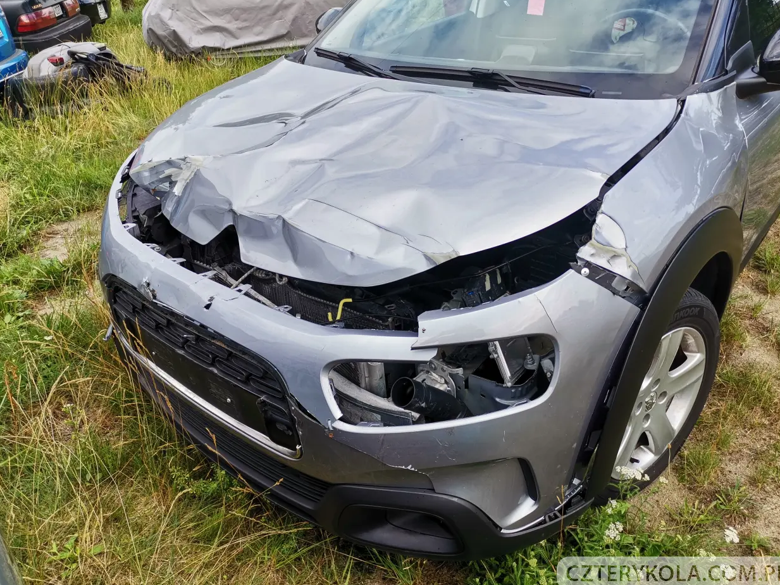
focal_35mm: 27
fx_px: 608
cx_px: 400
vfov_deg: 51.3
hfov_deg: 65.3
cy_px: 297
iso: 50
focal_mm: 4.75
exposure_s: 1/504
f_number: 1.8
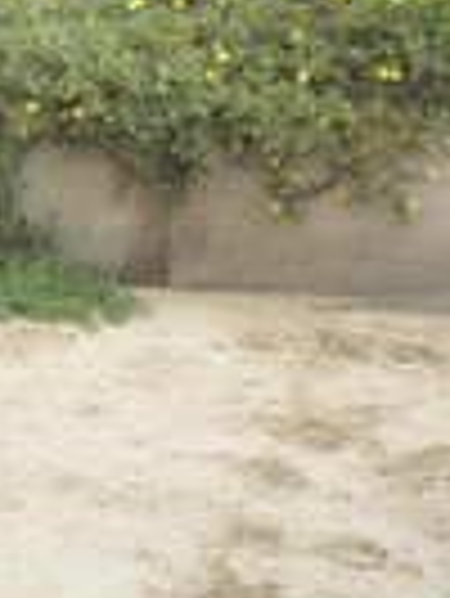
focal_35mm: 162
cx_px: -747
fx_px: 2803
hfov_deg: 8.2
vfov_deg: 12.1
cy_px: 513
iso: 200
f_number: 5.6
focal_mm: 4.83
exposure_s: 1/500
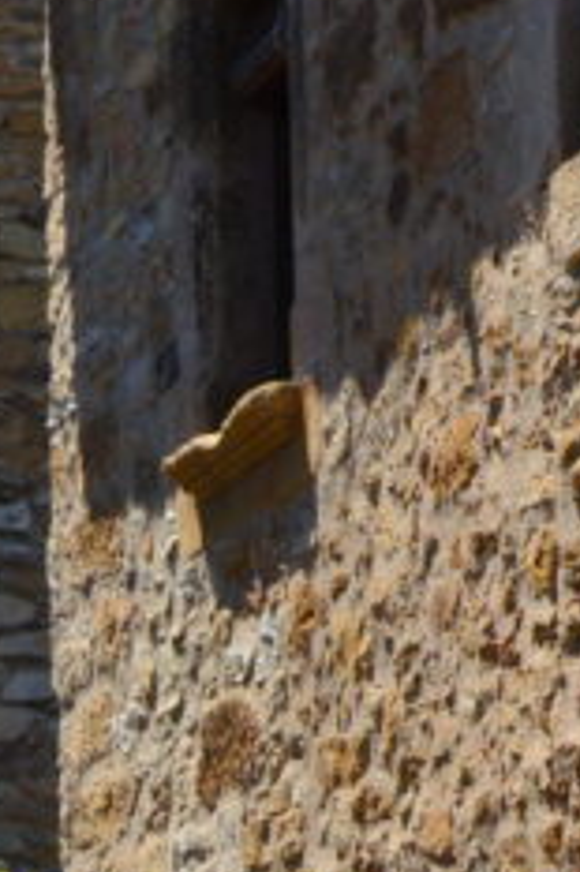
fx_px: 5421
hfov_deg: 6.0
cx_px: -608
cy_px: 1078
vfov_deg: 9.1
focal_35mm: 224
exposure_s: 1/400
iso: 400
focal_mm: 34
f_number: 11
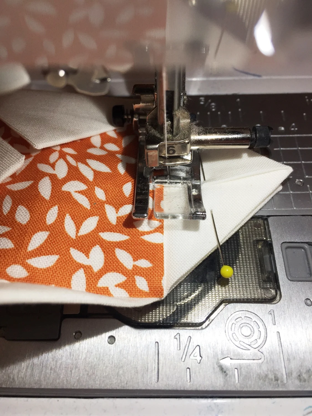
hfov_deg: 48.2
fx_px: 349
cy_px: 208
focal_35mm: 29
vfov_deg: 61.7
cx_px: 156
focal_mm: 4.2
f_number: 2.2
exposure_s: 1/100
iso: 40
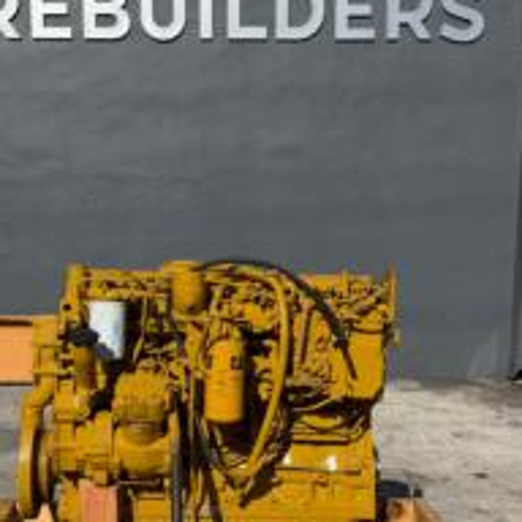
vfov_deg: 34.2
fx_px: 836
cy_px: 366
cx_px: 201
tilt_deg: -9.9
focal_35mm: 49
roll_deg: +0.0
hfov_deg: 34.5
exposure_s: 1/8130
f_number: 1.78
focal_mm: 6.76
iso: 80
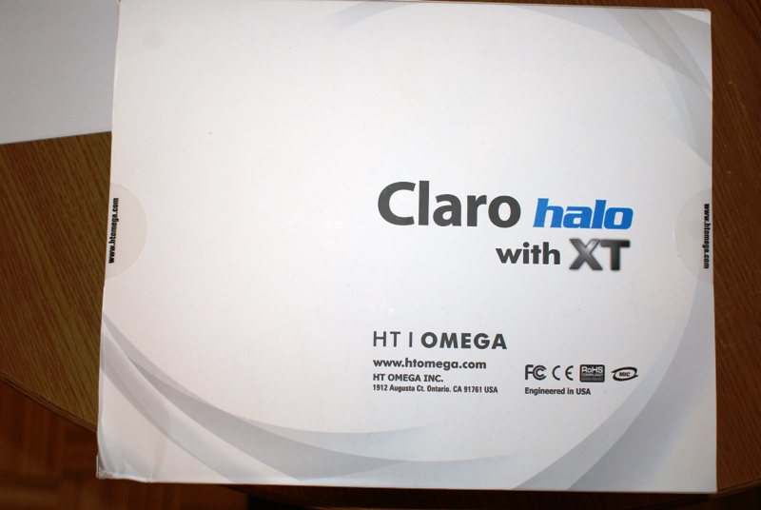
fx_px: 889
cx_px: 380
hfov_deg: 46.3
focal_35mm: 42
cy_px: 255
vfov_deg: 32.0
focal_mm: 28
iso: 400
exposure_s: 1/60
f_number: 5.6
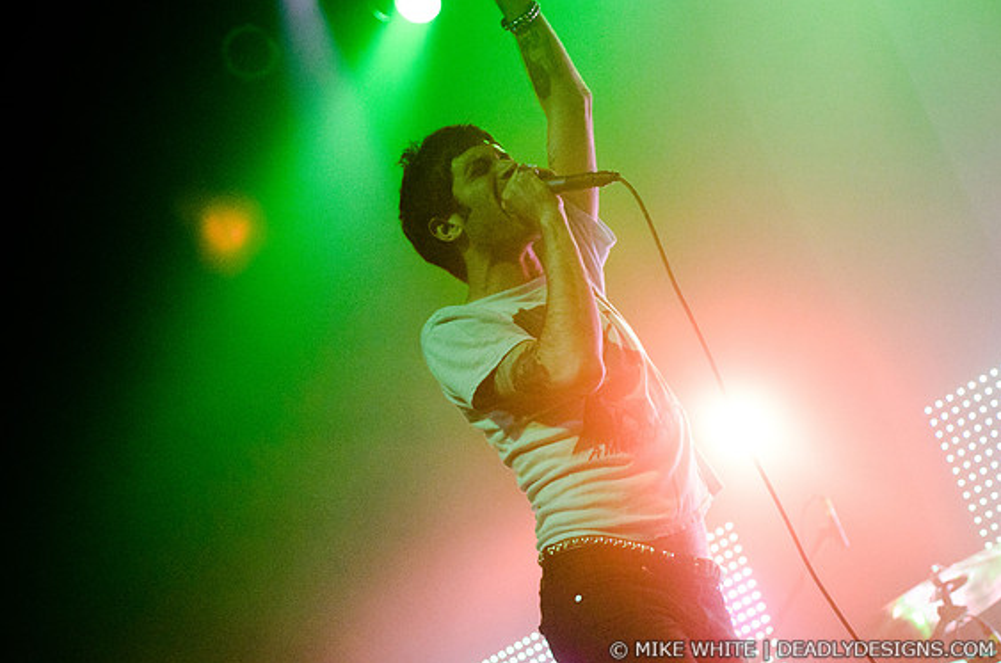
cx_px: 487
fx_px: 1887
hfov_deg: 29.7
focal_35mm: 68
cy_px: 324
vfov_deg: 19.9
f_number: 2.8
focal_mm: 44
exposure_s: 1/640
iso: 3200
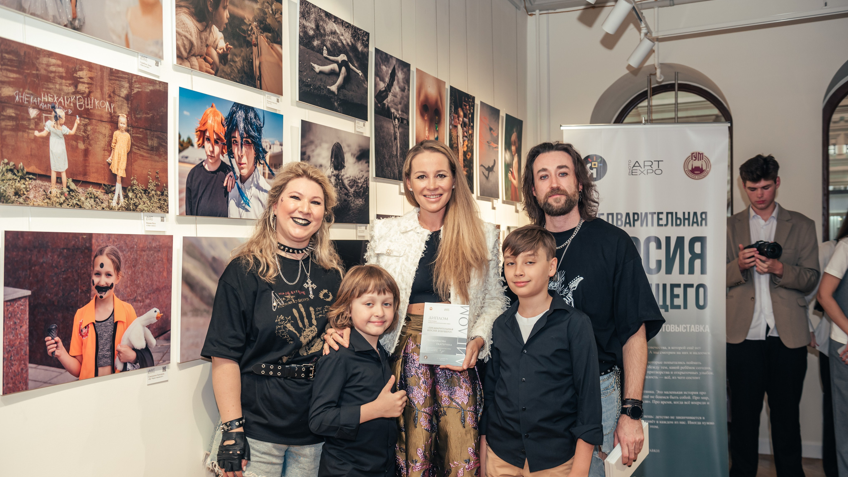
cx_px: 427
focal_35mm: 37
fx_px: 832
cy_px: 278
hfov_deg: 54.0
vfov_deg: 31.9
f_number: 4
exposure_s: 1/160
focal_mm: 35
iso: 500
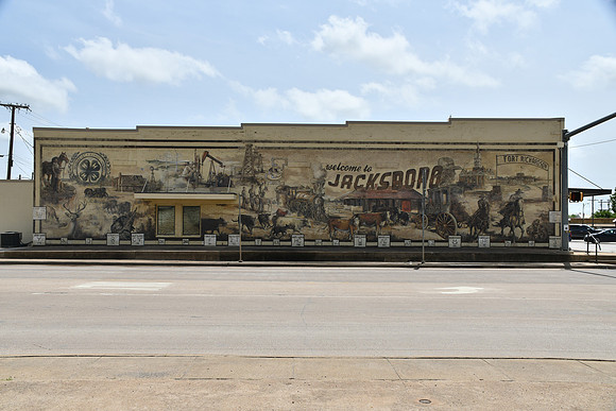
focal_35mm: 36
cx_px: 308
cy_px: 206
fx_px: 616
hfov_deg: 53.1
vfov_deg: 36.9
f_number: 10
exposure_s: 1/400
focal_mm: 24
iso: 100
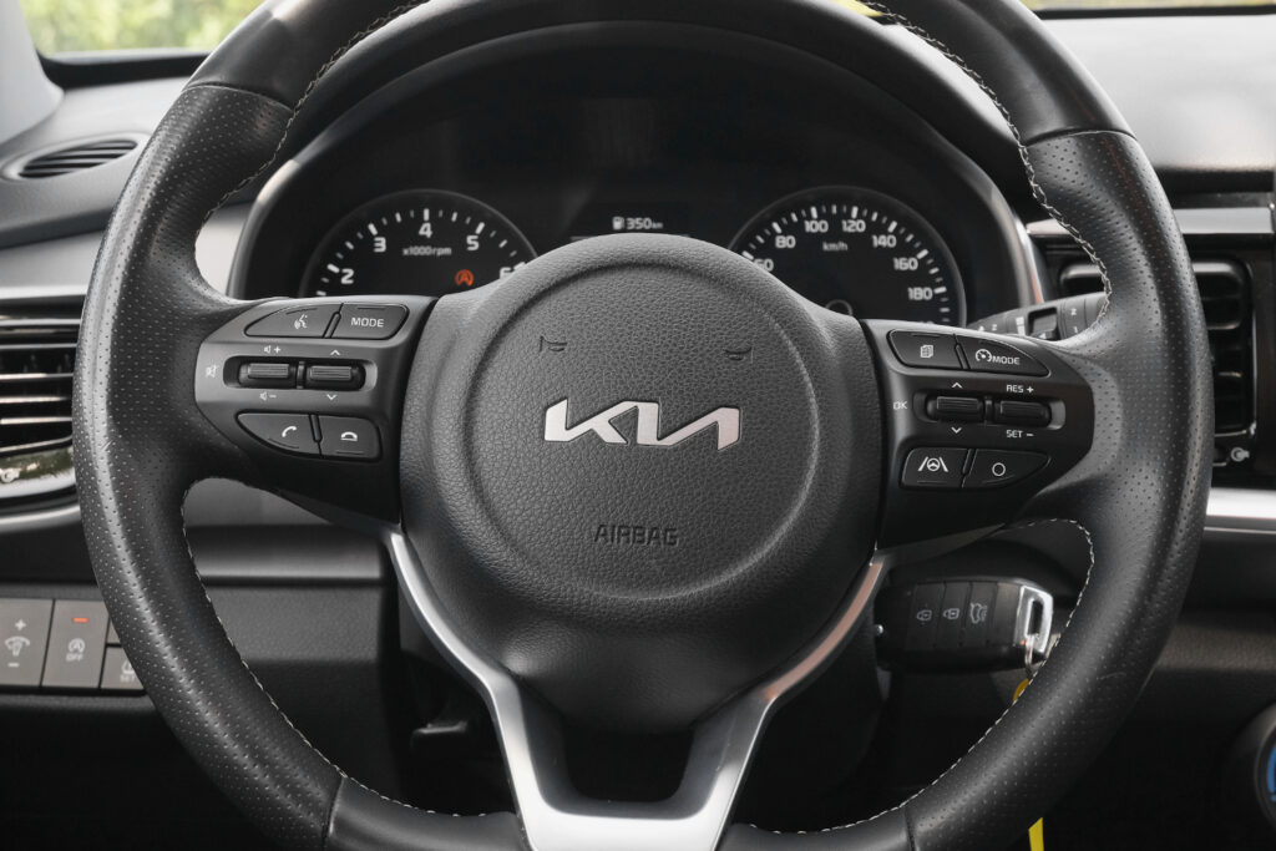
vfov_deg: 20.0
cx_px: 638
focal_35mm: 68
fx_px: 2410
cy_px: 426
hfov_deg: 29.7
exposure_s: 1/160
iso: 2000
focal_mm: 45
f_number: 9
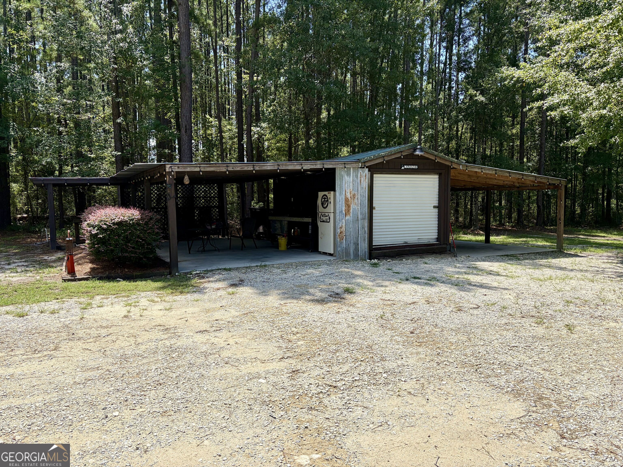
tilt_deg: -4.3
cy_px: 234
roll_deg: +1.5
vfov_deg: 53.1
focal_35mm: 26
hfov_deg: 67.3
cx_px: 312
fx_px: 468
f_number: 1.6
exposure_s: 1/2985
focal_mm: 5.96
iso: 50
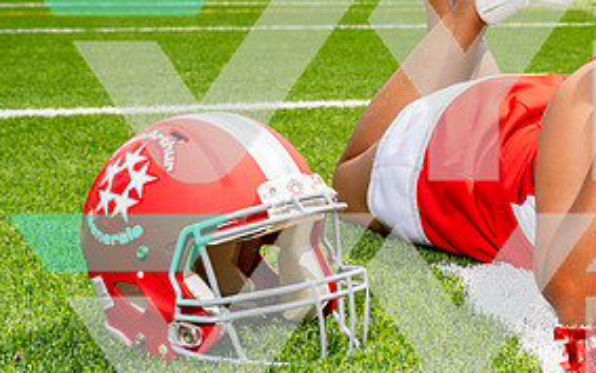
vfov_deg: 13.0
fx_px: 1625
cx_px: 552
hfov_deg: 20.3
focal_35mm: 100
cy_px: 71
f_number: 8
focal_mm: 46
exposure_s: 1/250
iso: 100
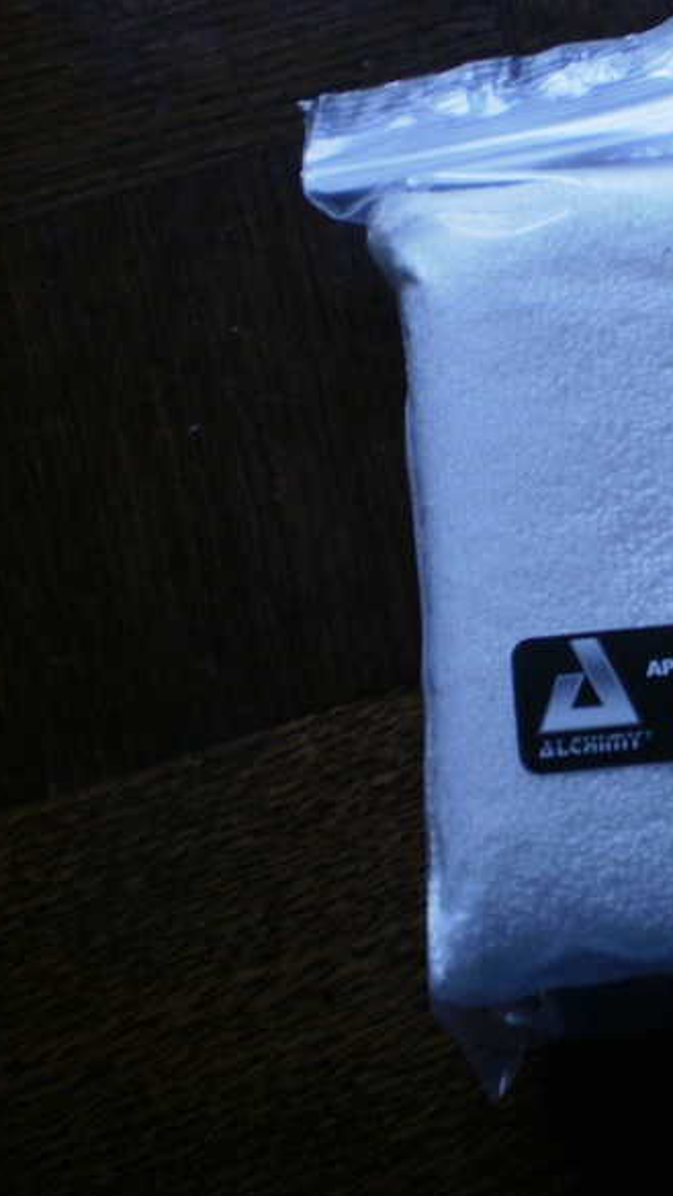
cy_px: 574
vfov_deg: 35.4
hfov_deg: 19.5
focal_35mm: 59
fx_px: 1872
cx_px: 745
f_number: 3.1
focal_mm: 6.3
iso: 125
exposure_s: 1/20
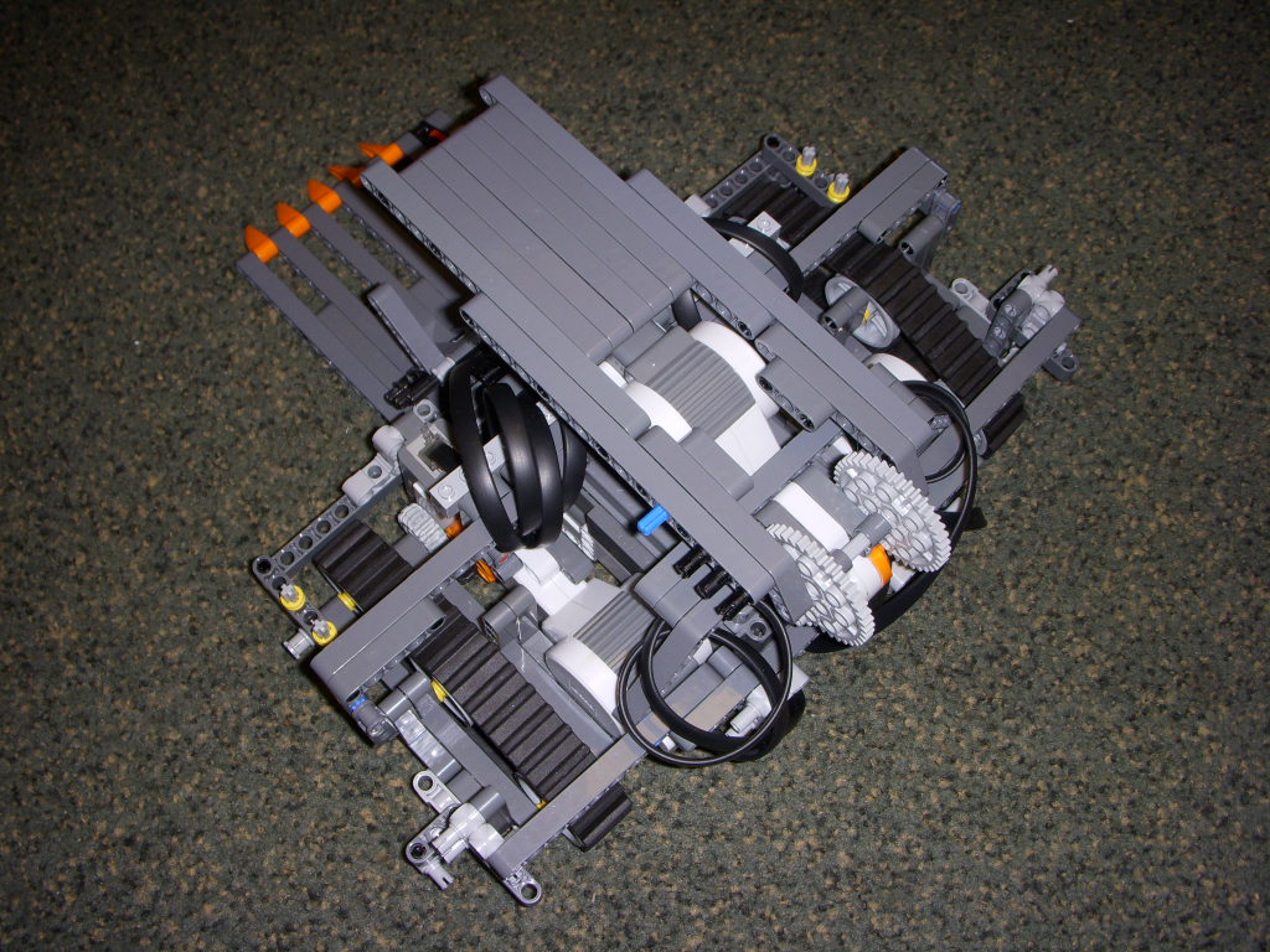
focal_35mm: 38
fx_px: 1394
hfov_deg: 49.0
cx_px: 635
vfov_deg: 37.7
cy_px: 476
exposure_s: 1/30
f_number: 3.3
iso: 100
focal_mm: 6.3
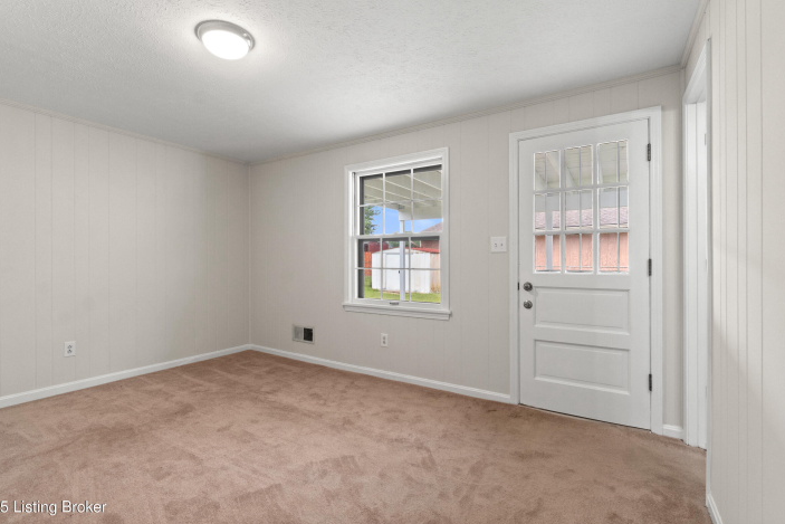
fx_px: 349
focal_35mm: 16
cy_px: 253
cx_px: 380
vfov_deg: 73.7
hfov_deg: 96.7
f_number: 10
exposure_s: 1/13
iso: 400
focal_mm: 10
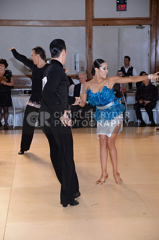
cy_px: 120
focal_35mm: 85
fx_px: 565
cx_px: 80
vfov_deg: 23.9
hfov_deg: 16.0
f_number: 5.6
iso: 1250
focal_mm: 85
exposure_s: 1/250
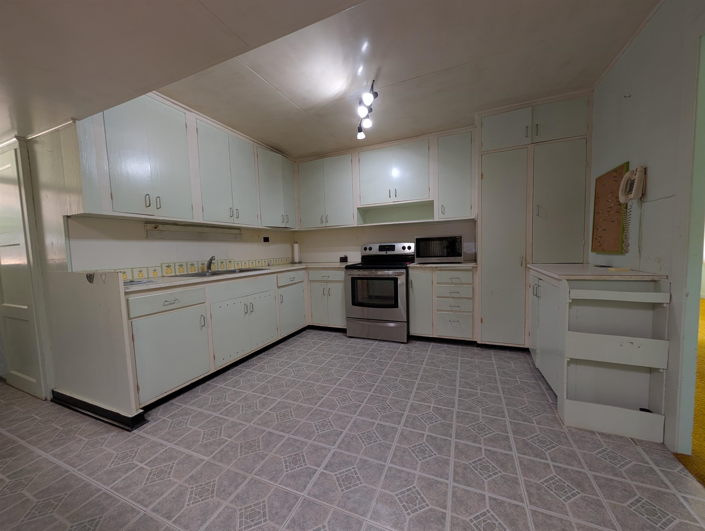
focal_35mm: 12
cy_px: 266
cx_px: 352
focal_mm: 2.02
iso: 55
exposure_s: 1/28.5
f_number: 1.7
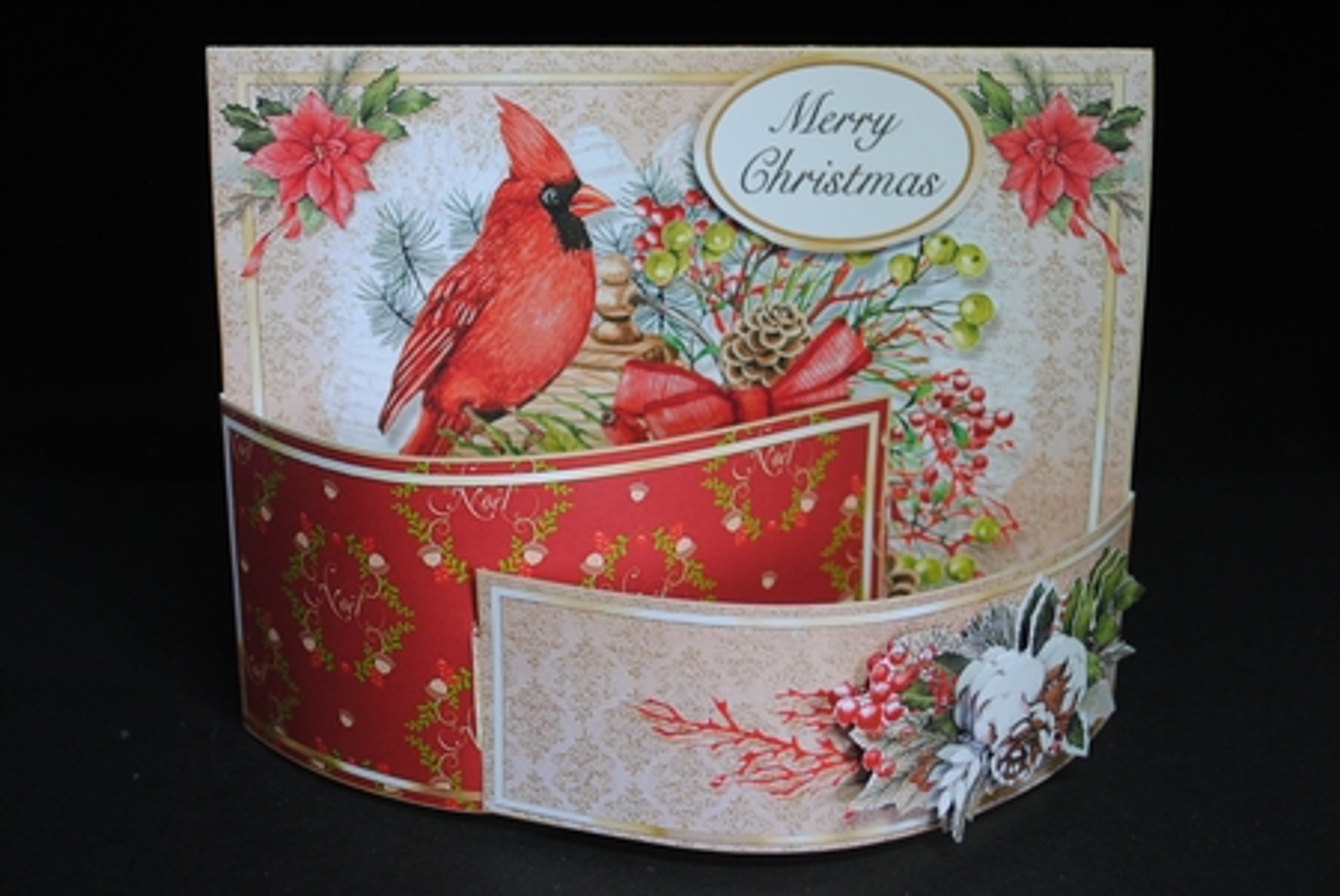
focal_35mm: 48
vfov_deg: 28.1
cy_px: 448
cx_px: 670
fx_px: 1788
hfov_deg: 41.1
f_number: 4.8
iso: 280
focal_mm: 32
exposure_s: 1/30
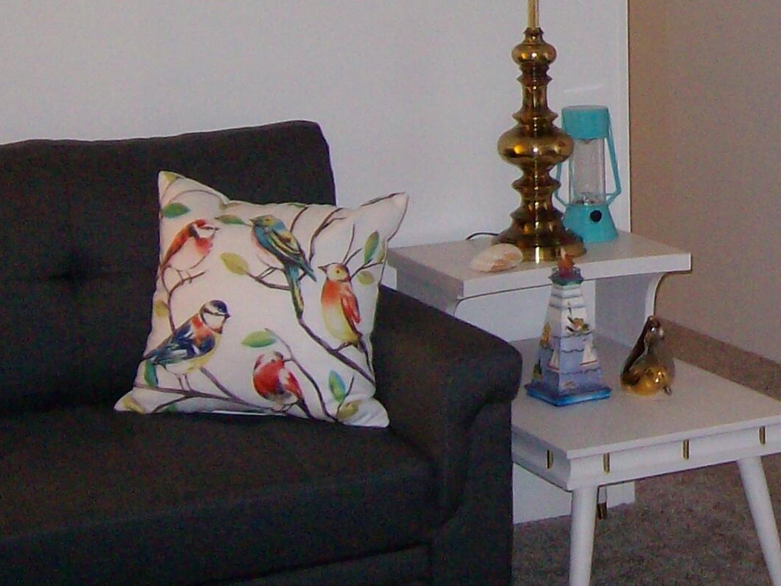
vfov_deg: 14.4
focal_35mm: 100
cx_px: 826
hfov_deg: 19.0
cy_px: -65
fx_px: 2257
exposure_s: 1/40
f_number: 2.8
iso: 200
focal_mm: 5.8
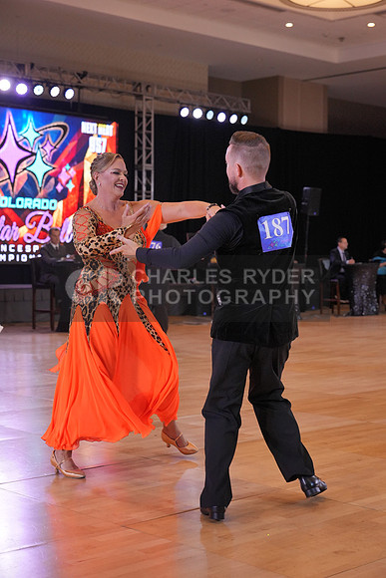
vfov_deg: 32.4
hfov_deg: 21.9
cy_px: 289
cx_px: 193
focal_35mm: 62
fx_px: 996
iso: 2500
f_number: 4
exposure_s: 1/500
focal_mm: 62
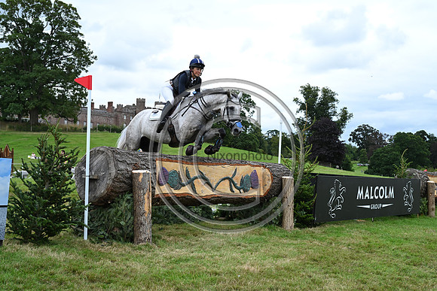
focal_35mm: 50
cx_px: 218
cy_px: 146
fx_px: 607
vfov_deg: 27.0
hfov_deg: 39.6
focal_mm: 50
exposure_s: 1/1250
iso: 800
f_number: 5.6
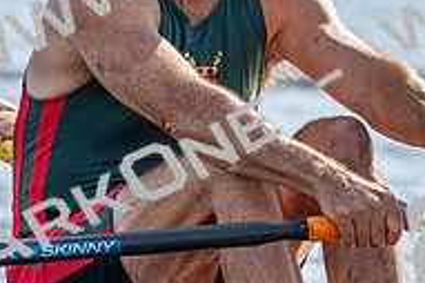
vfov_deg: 1.5
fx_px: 10745
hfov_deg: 2.3
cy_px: 90
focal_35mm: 911
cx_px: 216
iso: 400
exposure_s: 1/1600
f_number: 6.3
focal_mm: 300
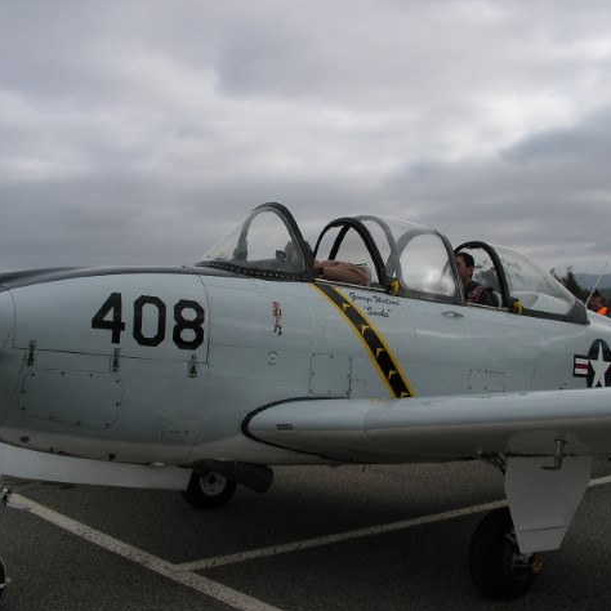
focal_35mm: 43
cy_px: 307
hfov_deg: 39.1
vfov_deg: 39.2
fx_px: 859
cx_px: 348
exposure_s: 1/500
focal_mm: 6
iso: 50
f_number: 4.8
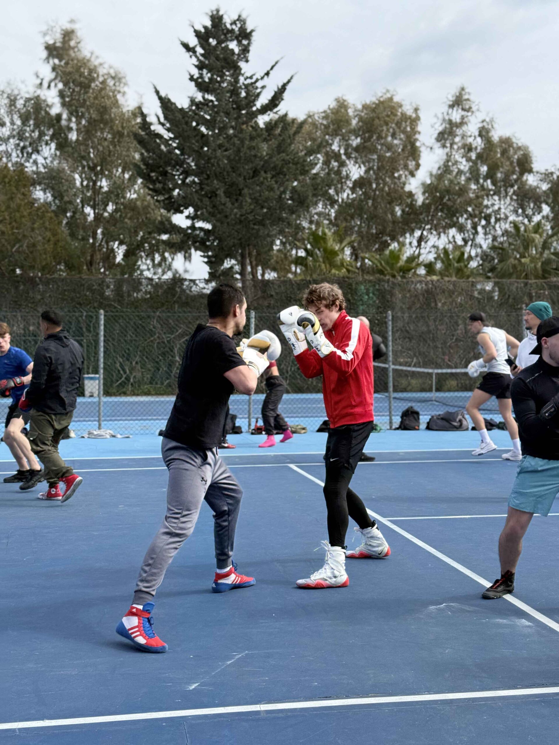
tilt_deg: -0.7
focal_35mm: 48
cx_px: 280
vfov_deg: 39.7
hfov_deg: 30.3
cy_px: 372
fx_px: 1034
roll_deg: +1.3
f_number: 1.78
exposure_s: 1/2577
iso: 80
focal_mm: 6.76
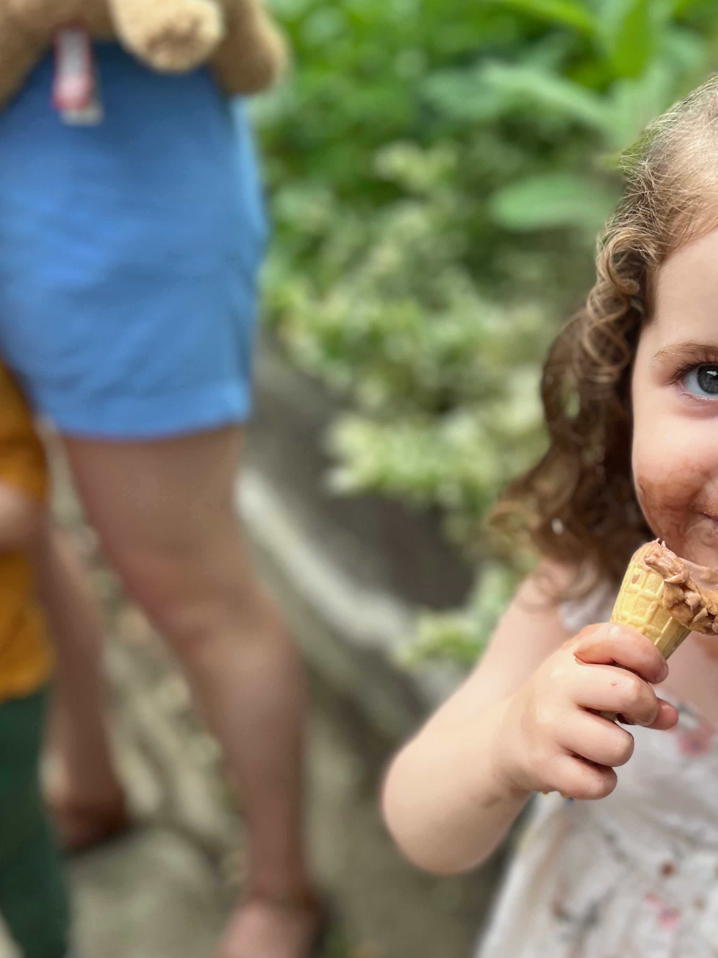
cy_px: 666
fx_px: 1051
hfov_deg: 37.2
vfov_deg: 47.9
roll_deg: -4.0
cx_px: 492
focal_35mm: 38
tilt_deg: -30.7
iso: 40
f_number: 1.5
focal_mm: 5.7
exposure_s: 1/260
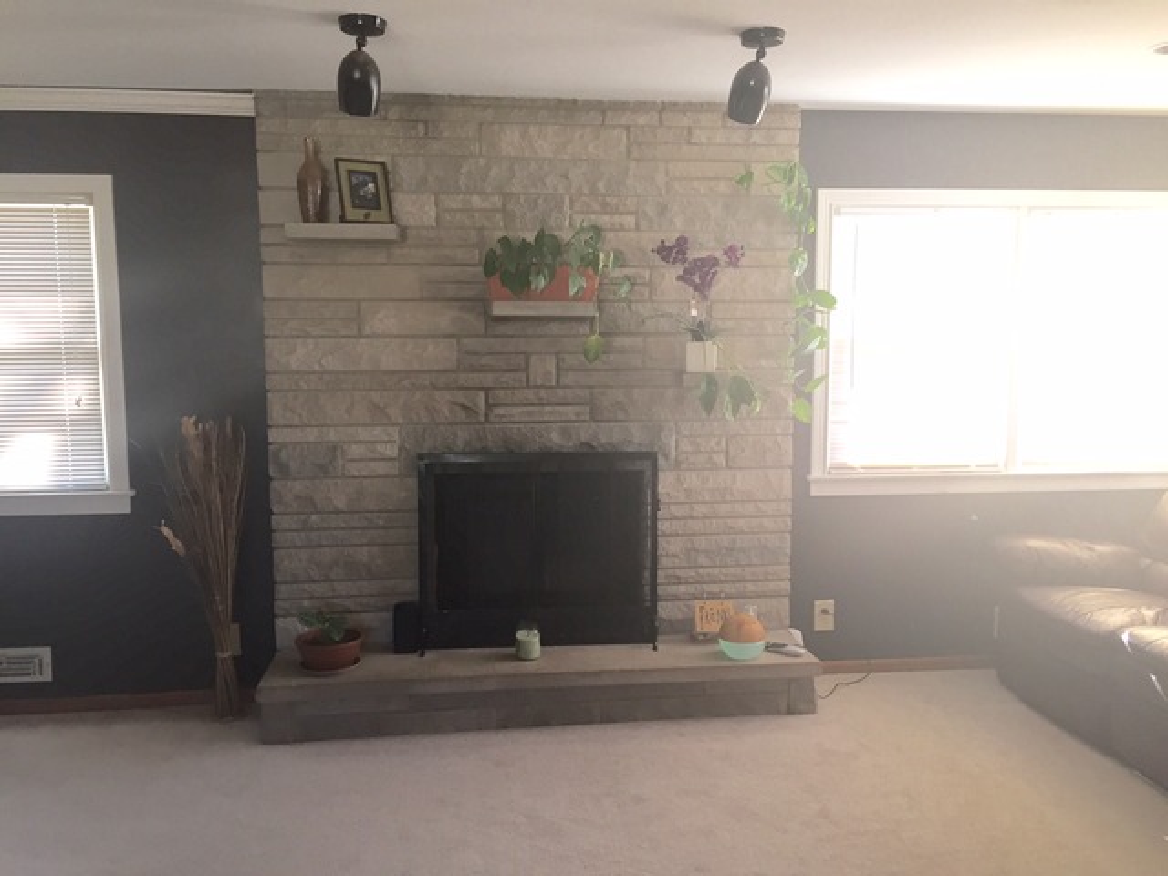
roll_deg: +1.2
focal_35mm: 29
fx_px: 979
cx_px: 584
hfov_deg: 61.7
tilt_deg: -8.1
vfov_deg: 48.2
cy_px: 438
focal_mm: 4.15
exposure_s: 1/30
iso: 32
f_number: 2.2
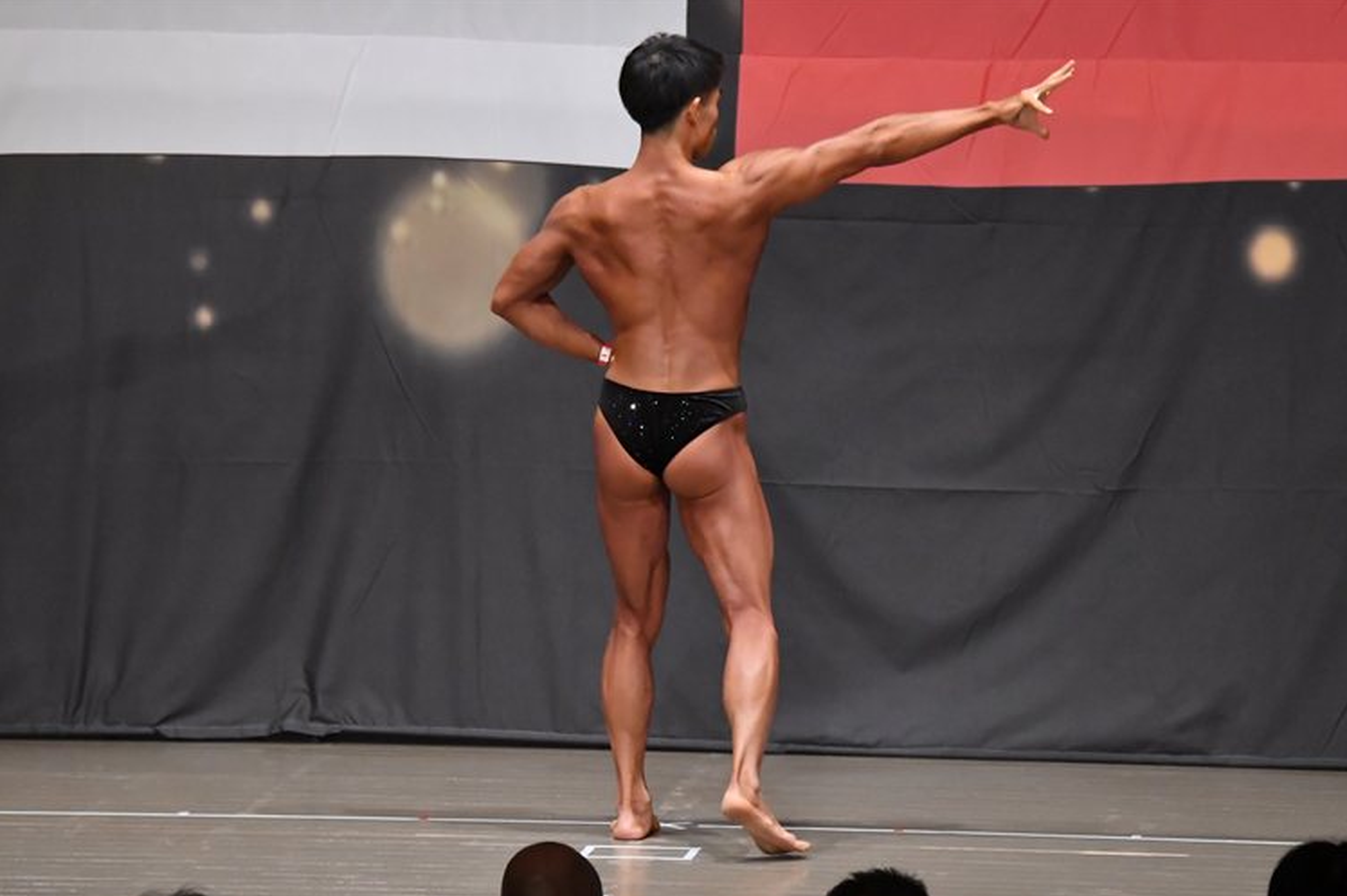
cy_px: 459
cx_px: 682
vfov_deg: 5.9
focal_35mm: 233
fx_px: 8714
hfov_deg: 8.8
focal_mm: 150
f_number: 5.6
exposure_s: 1/400
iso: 6400
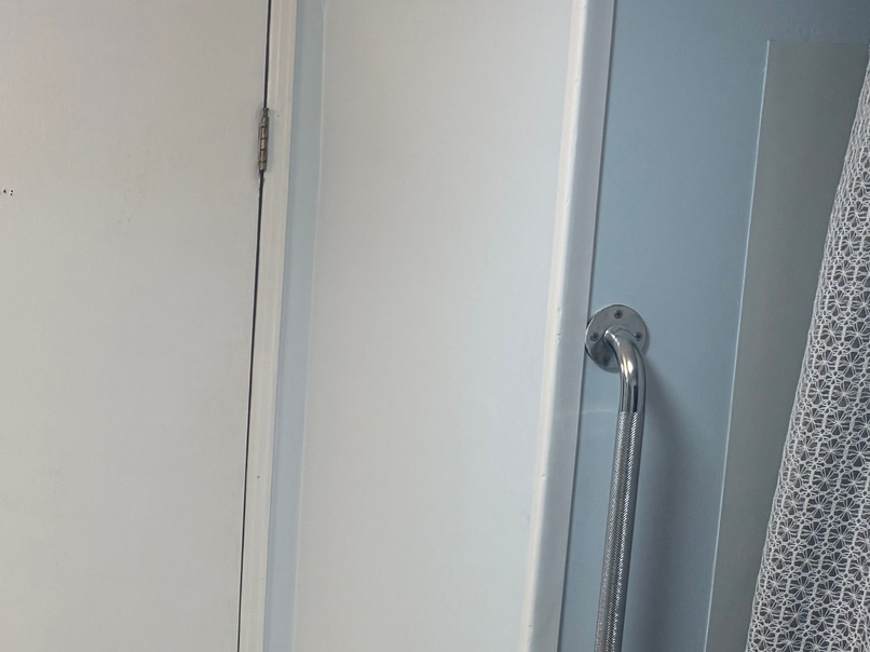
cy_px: 613
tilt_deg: -10.6
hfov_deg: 28.7
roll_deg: -0.1
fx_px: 1533
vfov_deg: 23.3
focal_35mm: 61
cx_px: -90
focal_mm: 6.76
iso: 125
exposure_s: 1/120
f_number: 1.78
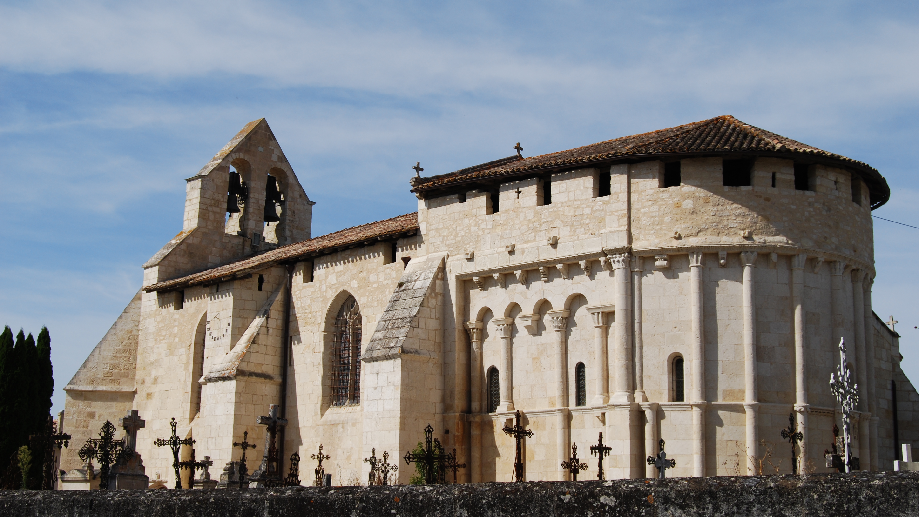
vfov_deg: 24.2
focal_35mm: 50
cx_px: 459
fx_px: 1207
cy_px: 244
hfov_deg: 41.7
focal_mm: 31
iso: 100
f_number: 9
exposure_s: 1/320
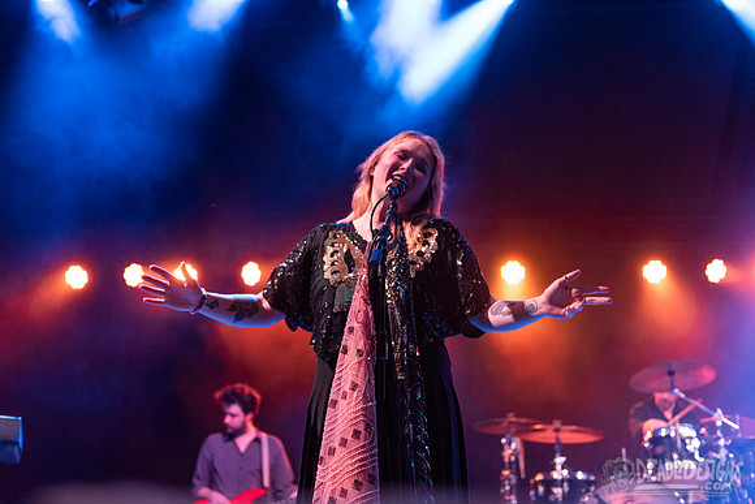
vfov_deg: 24.7
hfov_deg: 36.3
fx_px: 1150
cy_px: 216
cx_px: 346
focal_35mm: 55
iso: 2500
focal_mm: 48
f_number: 3.2
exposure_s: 1/320
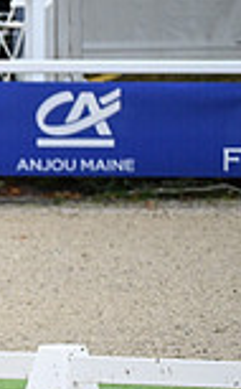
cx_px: -462
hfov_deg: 1.4
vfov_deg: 2.3
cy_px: 123
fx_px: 9820
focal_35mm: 930
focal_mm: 240
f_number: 4.5
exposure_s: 1/1250
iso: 2000
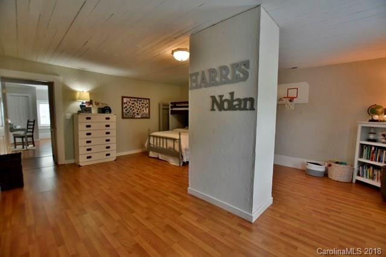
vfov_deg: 77.4
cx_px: 193
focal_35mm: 15
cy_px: 128
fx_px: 161
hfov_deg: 100.4
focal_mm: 10
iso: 640
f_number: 3.5
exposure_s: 1/80
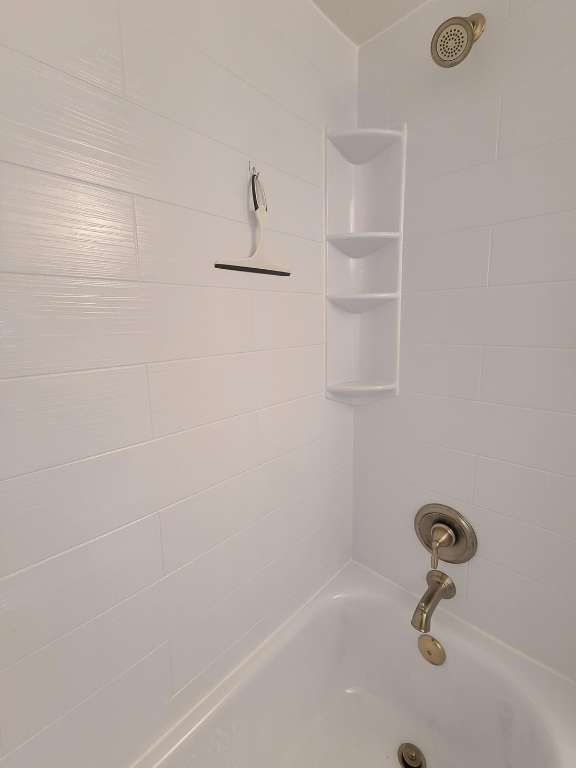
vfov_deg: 102.0
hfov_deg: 85.6
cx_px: 271
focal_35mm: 14
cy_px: 370
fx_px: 311
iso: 200
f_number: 2.2
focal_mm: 2.2
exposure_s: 1/60
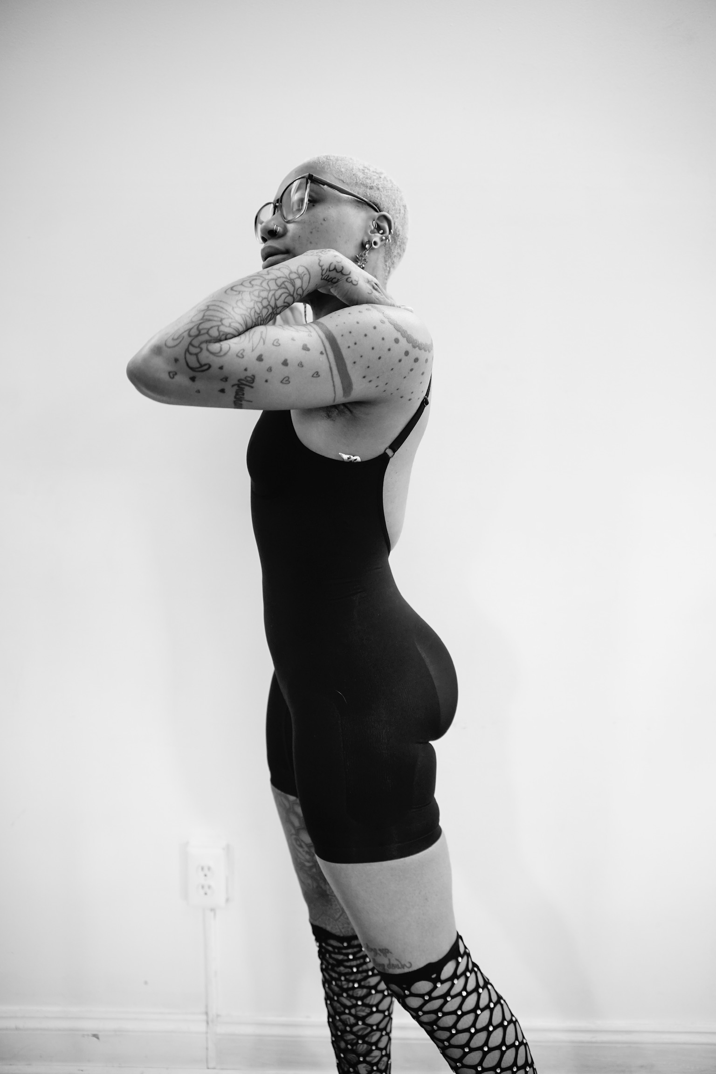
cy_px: 537
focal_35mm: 24
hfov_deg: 53.1
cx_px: 358
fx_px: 716
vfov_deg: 73.7
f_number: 2.8
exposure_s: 1/100
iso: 1600
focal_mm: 24
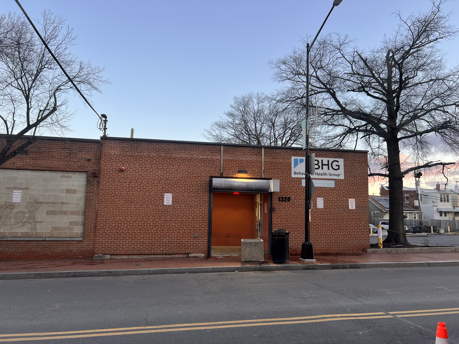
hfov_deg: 67.3
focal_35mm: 26
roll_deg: -1.0
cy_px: 172
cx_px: 230
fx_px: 345
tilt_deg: +5.9
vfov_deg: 53.1
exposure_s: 1/148
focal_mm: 5.7
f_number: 1.5
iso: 32
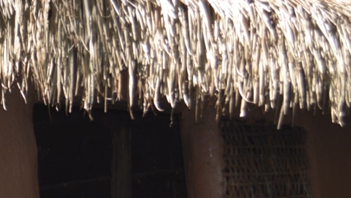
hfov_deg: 14.8
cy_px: 175
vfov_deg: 9.0
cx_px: -192
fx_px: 1247
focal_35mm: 134
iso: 100
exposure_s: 1/125
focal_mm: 22
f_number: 4
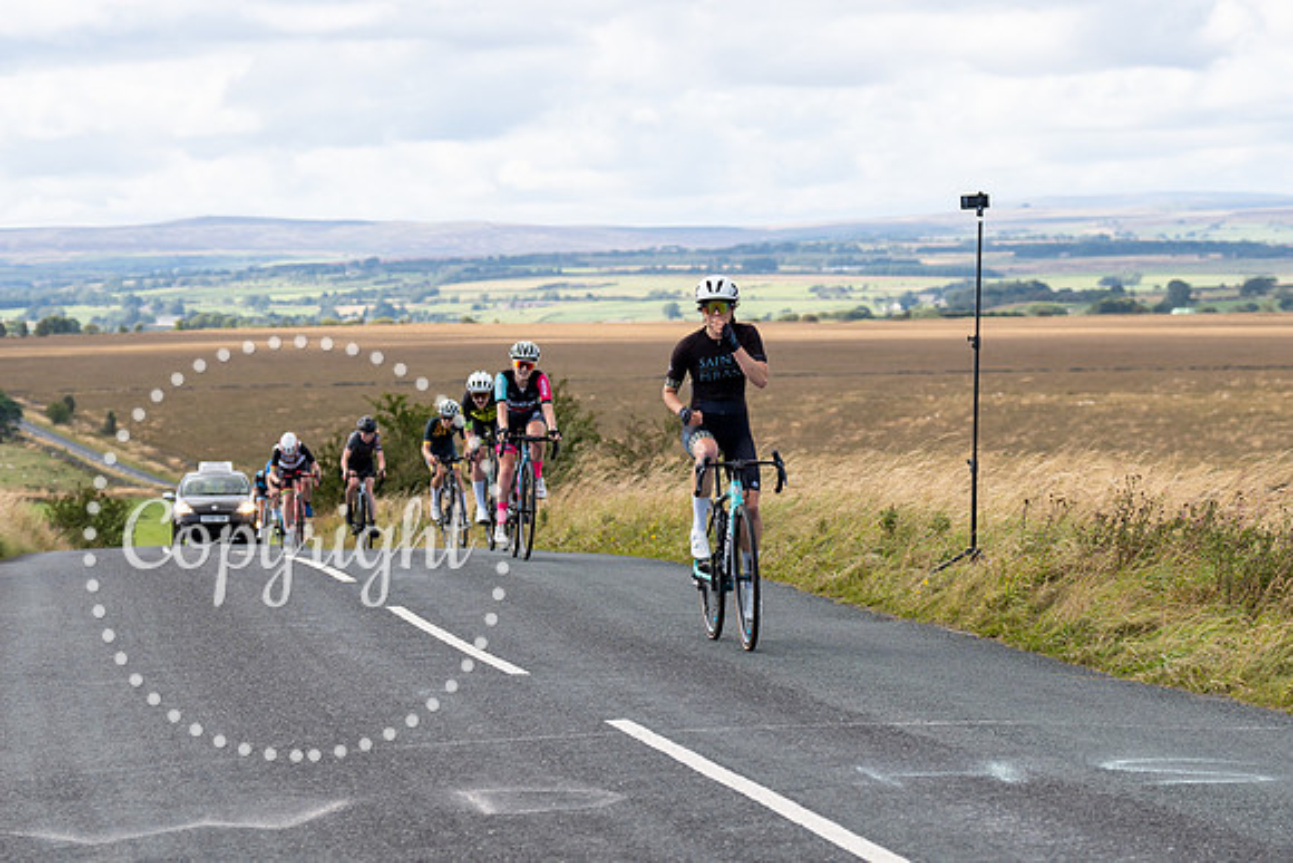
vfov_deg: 11.6
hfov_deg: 17.3
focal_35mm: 118
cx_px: 745
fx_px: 4243
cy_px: 213
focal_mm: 70
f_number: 4
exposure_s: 1/800
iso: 100
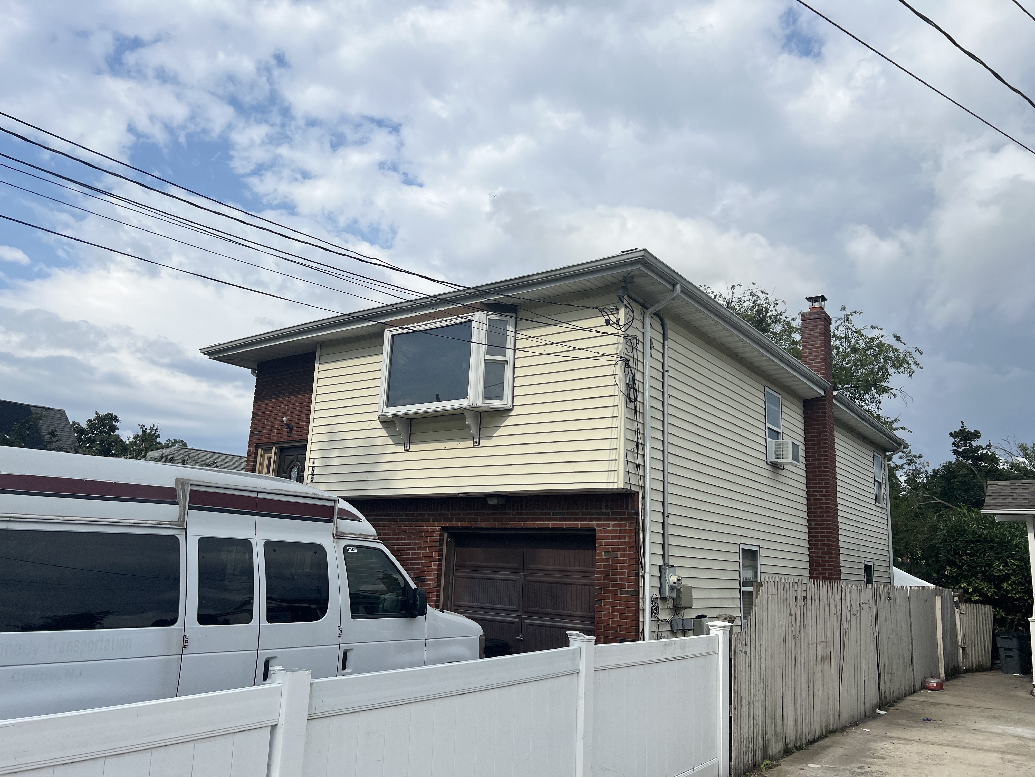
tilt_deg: +12.6
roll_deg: -3.3
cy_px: 388
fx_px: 777
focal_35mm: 26
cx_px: 518
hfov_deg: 67.3
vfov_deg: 53.1
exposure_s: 1/8696
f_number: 1.5
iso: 50
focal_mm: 5.7
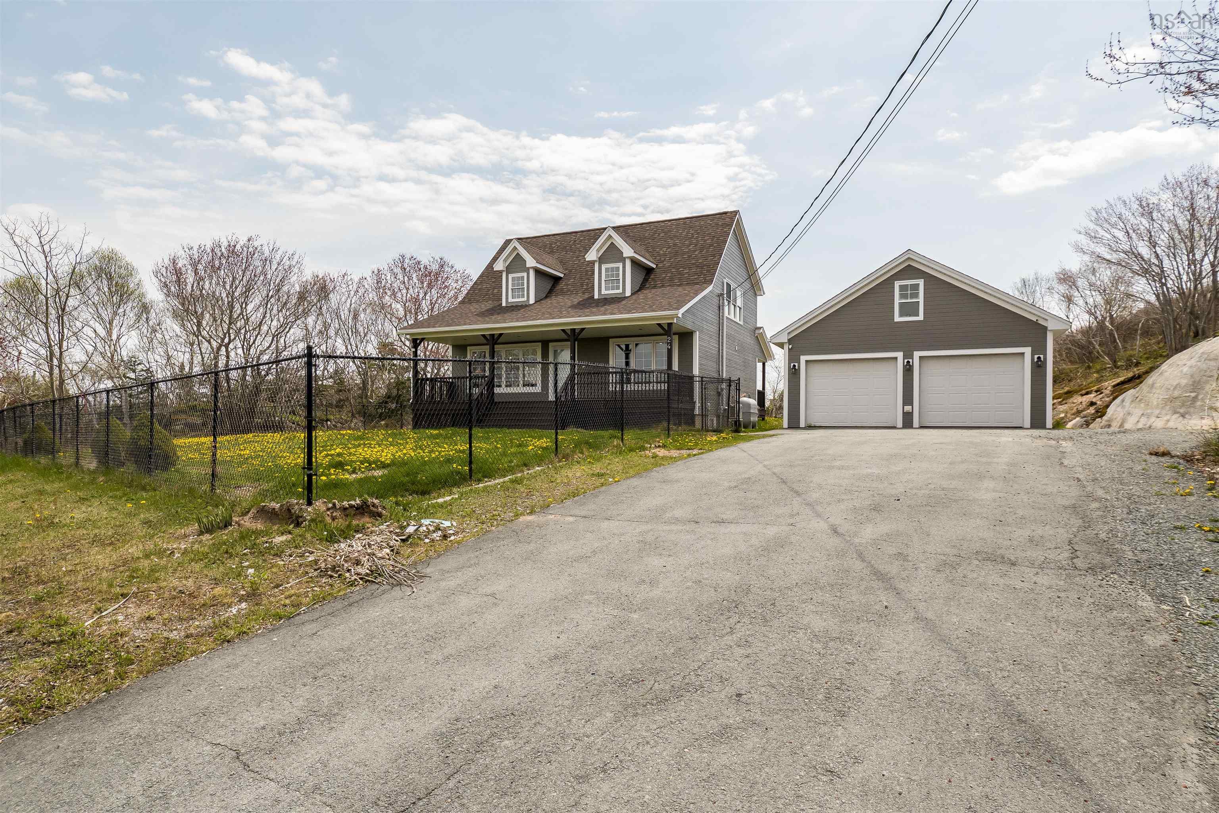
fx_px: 660
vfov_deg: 63.2
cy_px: 406
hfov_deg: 85.4
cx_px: 610
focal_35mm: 20
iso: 400
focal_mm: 13
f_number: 6.3
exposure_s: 1/2500
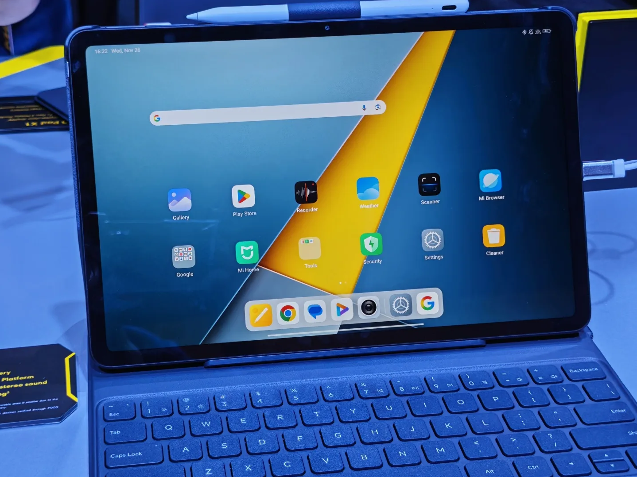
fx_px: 1178
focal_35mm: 64
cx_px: 284
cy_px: 246
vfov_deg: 22.9
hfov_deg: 30.2
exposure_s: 1/140
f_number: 1.6
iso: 50
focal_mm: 5.4
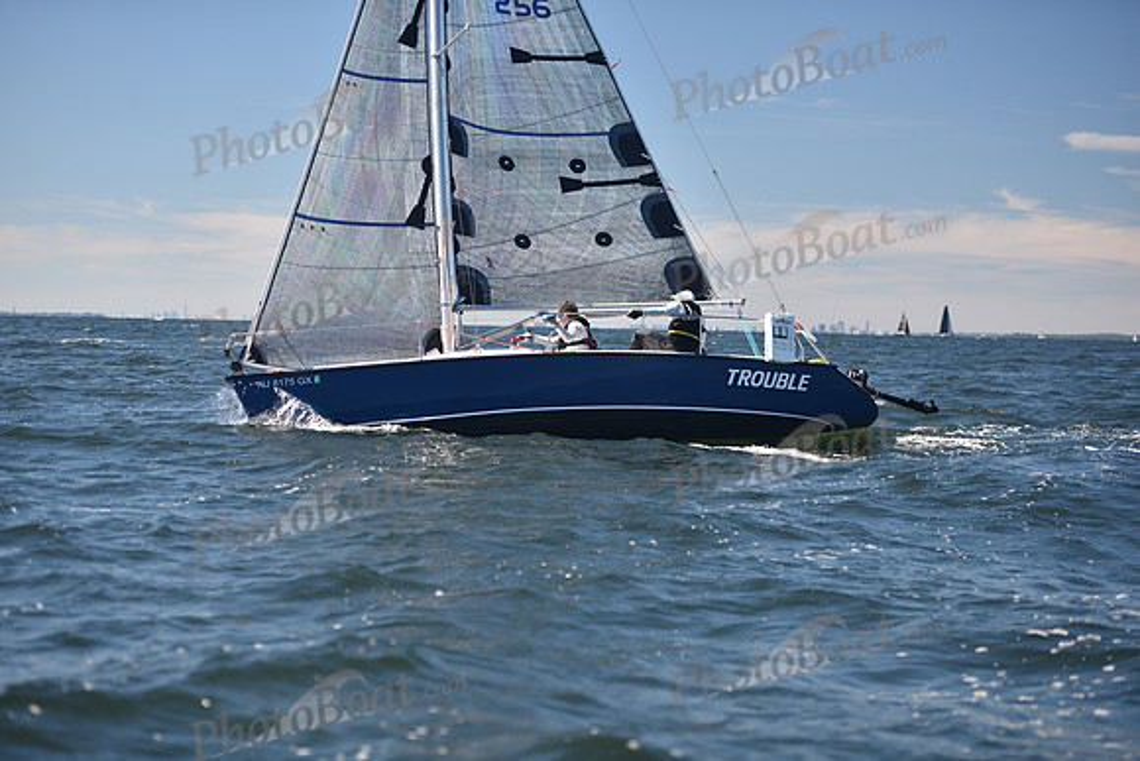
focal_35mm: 78
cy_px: 380
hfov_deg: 26.0
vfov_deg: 17.5
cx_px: 570
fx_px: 2470
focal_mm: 78
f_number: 2.8
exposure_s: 1/1000
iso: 200
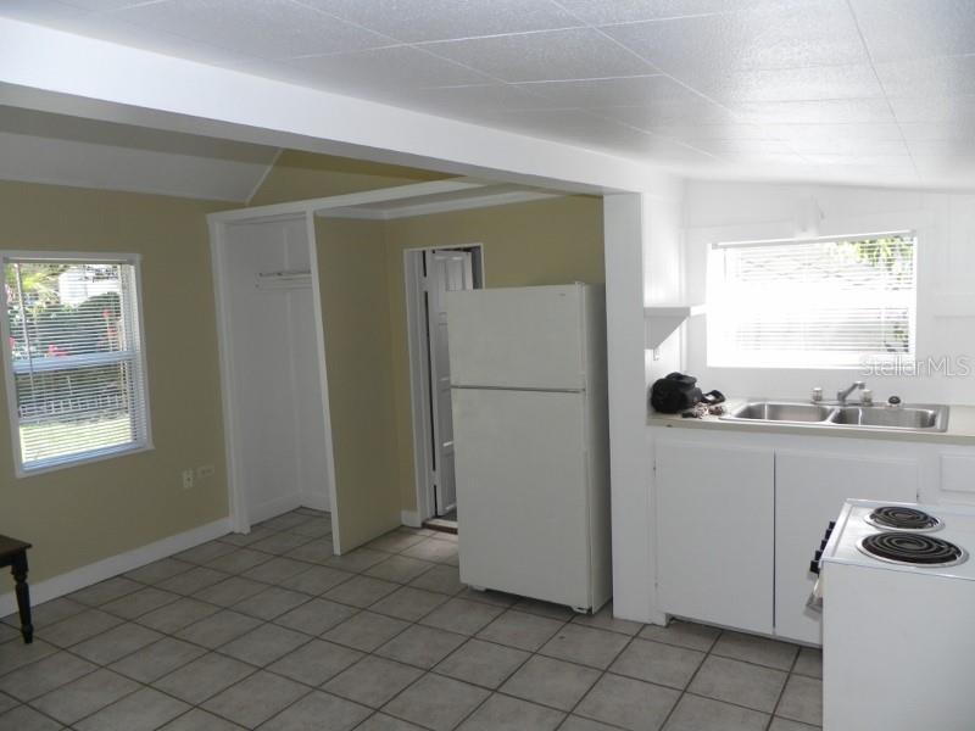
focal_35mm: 26
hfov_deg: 67.3
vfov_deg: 53.1
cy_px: 366
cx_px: 488
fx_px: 732
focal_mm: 4.6
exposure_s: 1/80
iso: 80
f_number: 2.8
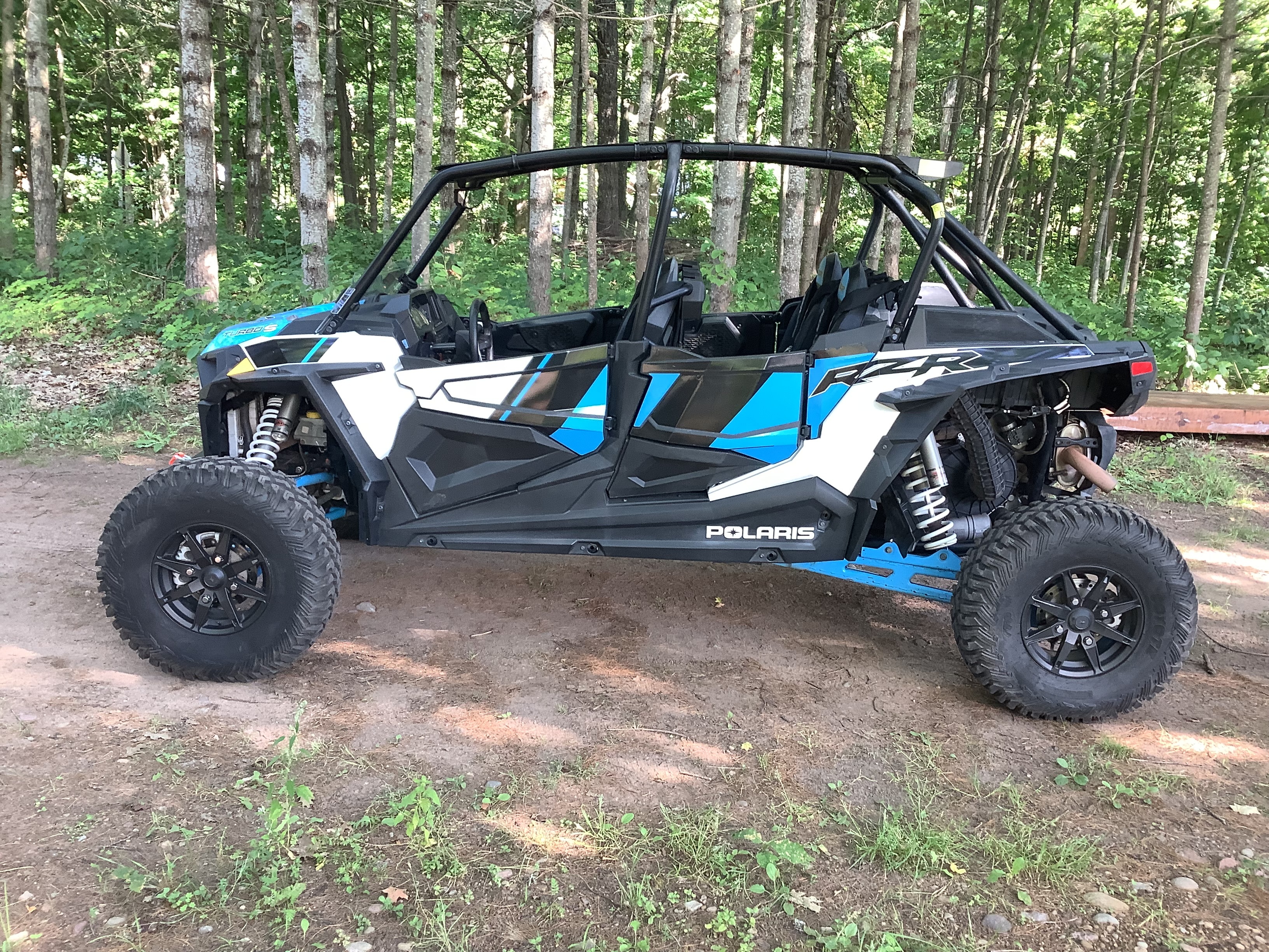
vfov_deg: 45.4
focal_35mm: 31
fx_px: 1136
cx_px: 634
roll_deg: -3.5
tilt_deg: -13.4
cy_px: 476
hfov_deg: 58.4
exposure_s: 1/50
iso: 64
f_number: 2.4
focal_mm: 3.3
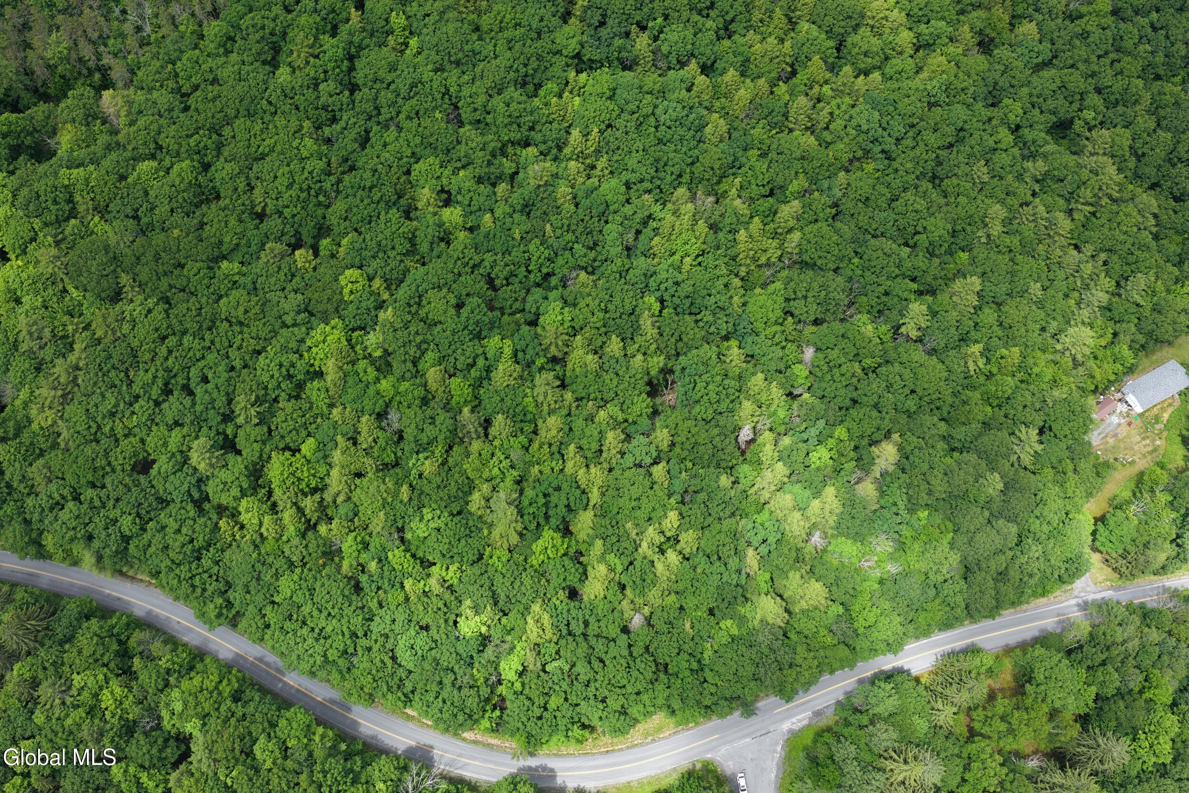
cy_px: 396
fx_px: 925
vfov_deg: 46.4
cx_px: 594
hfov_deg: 65.5
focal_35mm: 28
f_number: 2.8
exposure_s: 1/500
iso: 100
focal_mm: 14.45
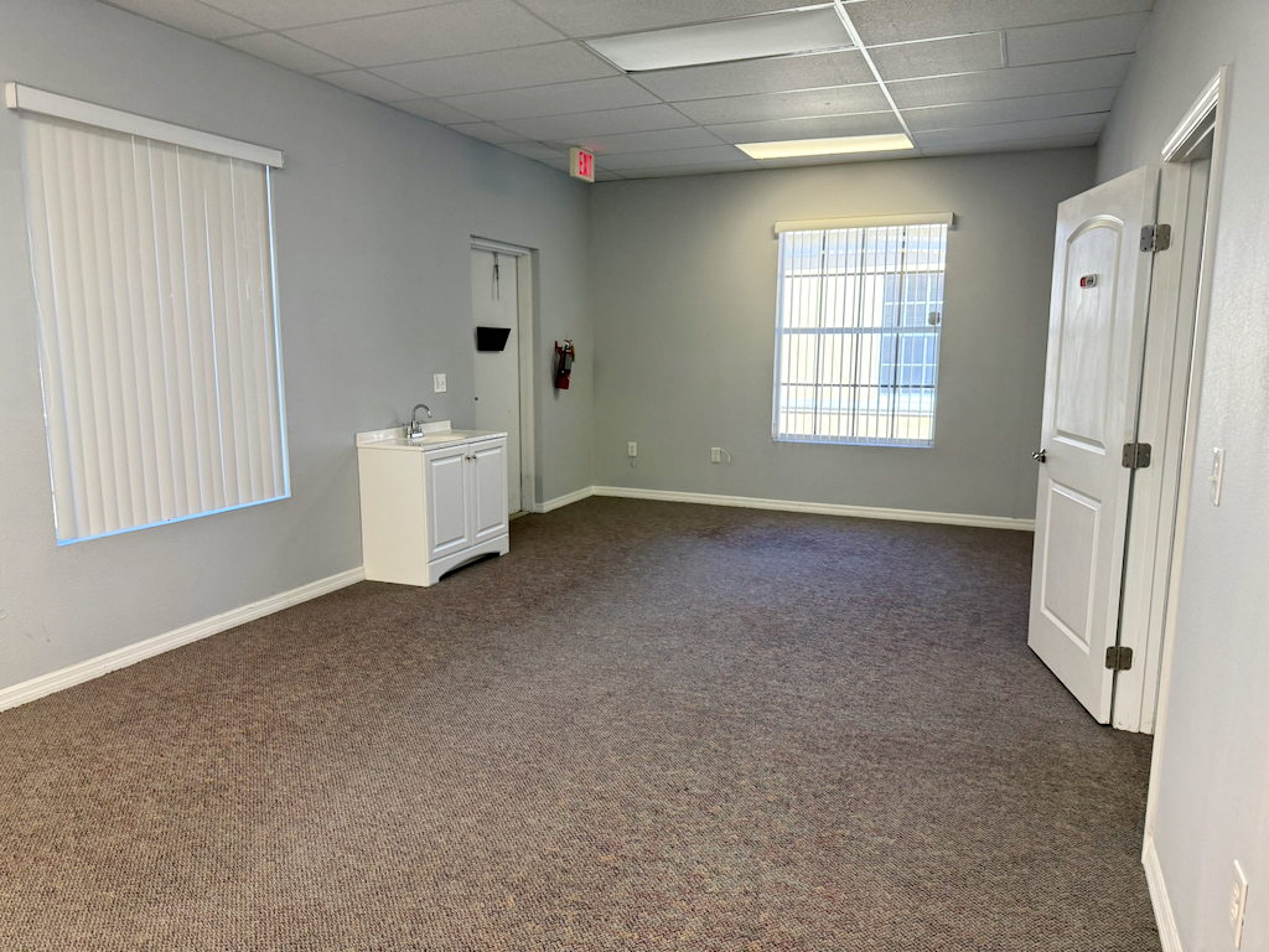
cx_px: 634
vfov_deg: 56.8
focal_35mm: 24
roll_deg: +0.4
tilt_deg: -7.6
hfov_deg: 71.6
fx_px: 880
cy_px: 476
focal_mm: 6.76
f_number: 1.78
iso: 200
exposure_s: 1/135
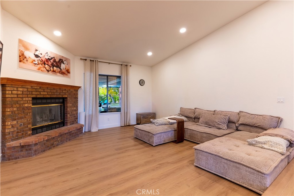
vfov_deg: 70.4
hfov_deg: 93.3
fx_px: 139
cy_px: 98
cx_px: 147
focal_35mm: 17
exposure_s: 1/100
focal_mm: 17
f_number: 8
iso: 400
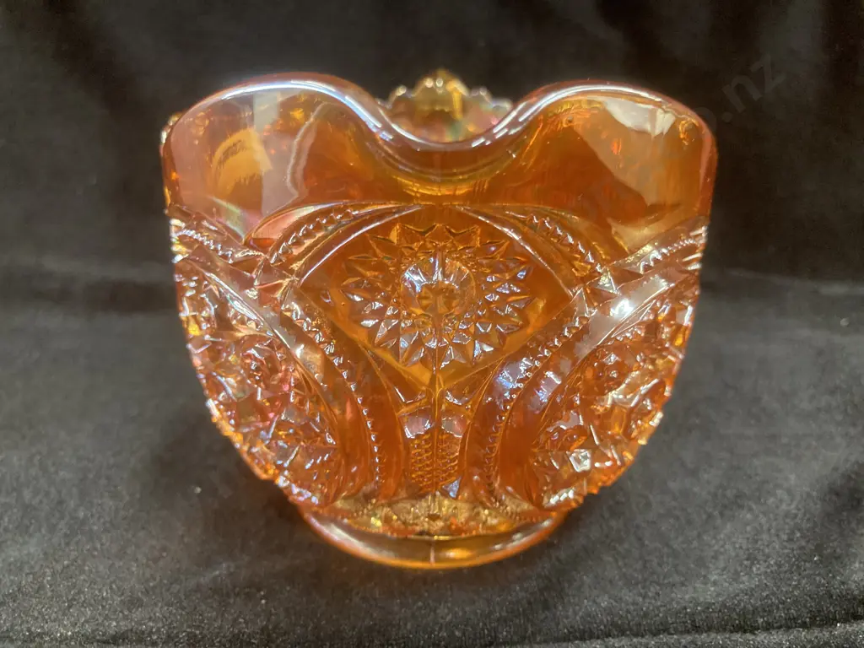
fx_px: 699
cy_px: 324
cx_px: 432
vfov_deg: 49.7
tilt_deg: -21.4
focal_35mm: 28
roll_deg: -1.4
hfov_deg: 63.4
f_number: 1.8
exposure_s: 1/50
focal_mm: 3.99
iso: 250
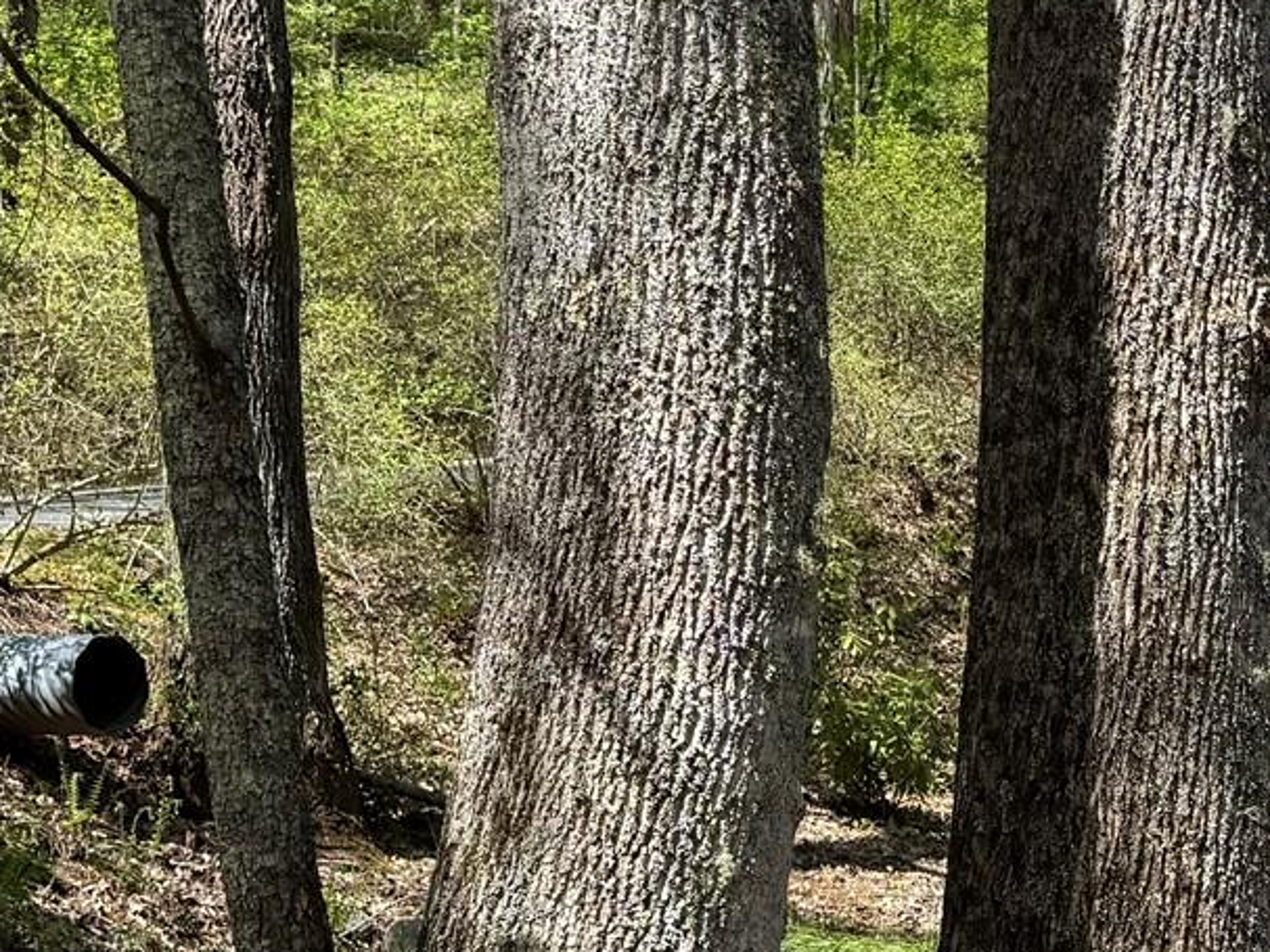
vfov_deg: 17.9
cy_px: 881
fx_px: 2971
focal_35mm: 81
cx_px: 1031
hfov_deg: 23.7
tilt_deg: +0.3
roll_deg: +2.2
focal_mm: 6.76
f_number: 1.78
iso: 80
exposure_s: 1/1339
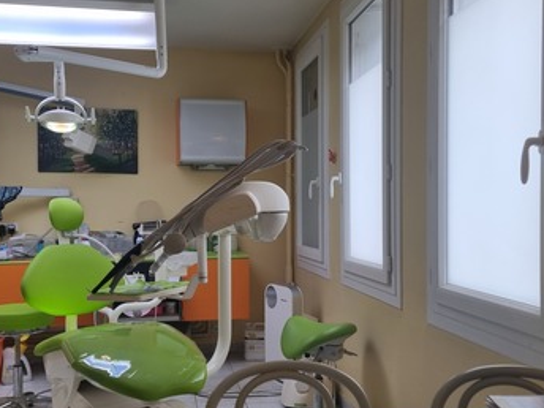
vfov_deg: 36.8
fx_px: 613
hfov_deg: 47.9
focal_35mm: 39
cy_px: 221
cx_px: 261
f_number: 1.8
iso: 80
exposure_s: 1/100
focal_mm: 5.4
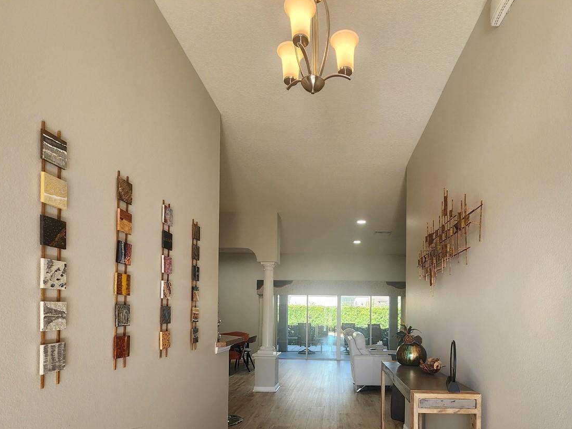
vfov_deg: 65.4
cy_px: 310
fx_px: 314
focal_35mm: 19
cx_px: 329
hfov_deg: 84.1
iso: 64
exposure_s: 1/60
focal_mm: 2.2
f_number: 2.2
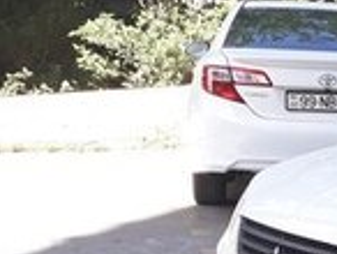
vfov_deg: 11.8
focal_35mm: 122
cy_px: 345
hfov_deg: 14.2
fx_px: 1190
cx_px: 609
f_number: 1.7
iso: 40
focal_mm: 3.71
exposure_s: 1/308
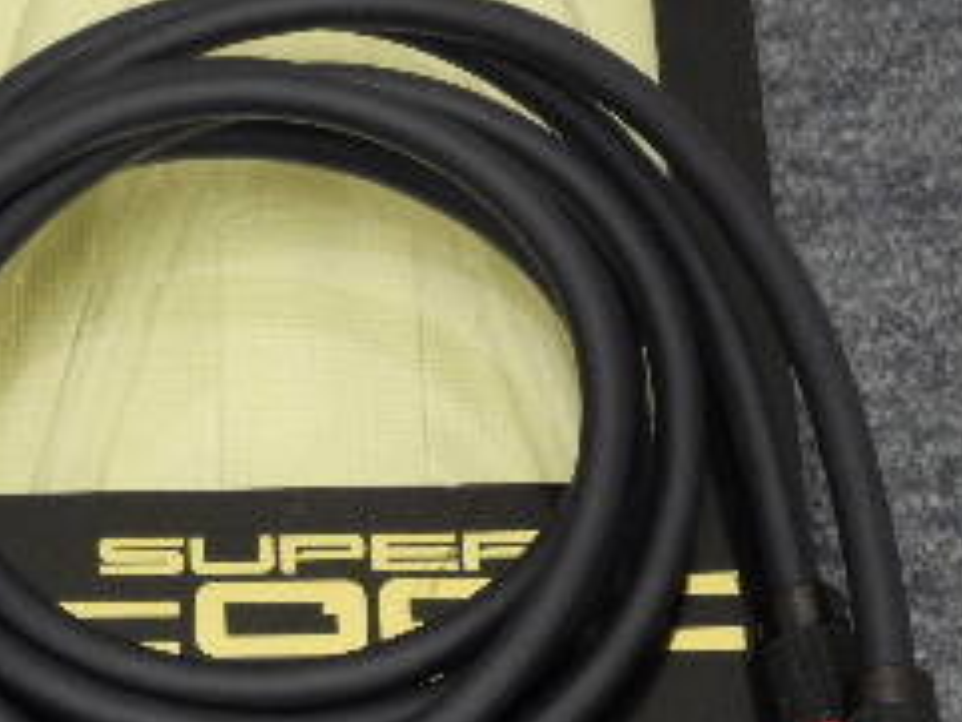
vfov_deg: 9.2
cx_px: 188
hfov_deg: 12.1
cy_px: 443
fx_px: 4504
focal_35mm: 162
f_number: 3.5
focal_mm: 13
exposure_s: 1/25
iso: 400
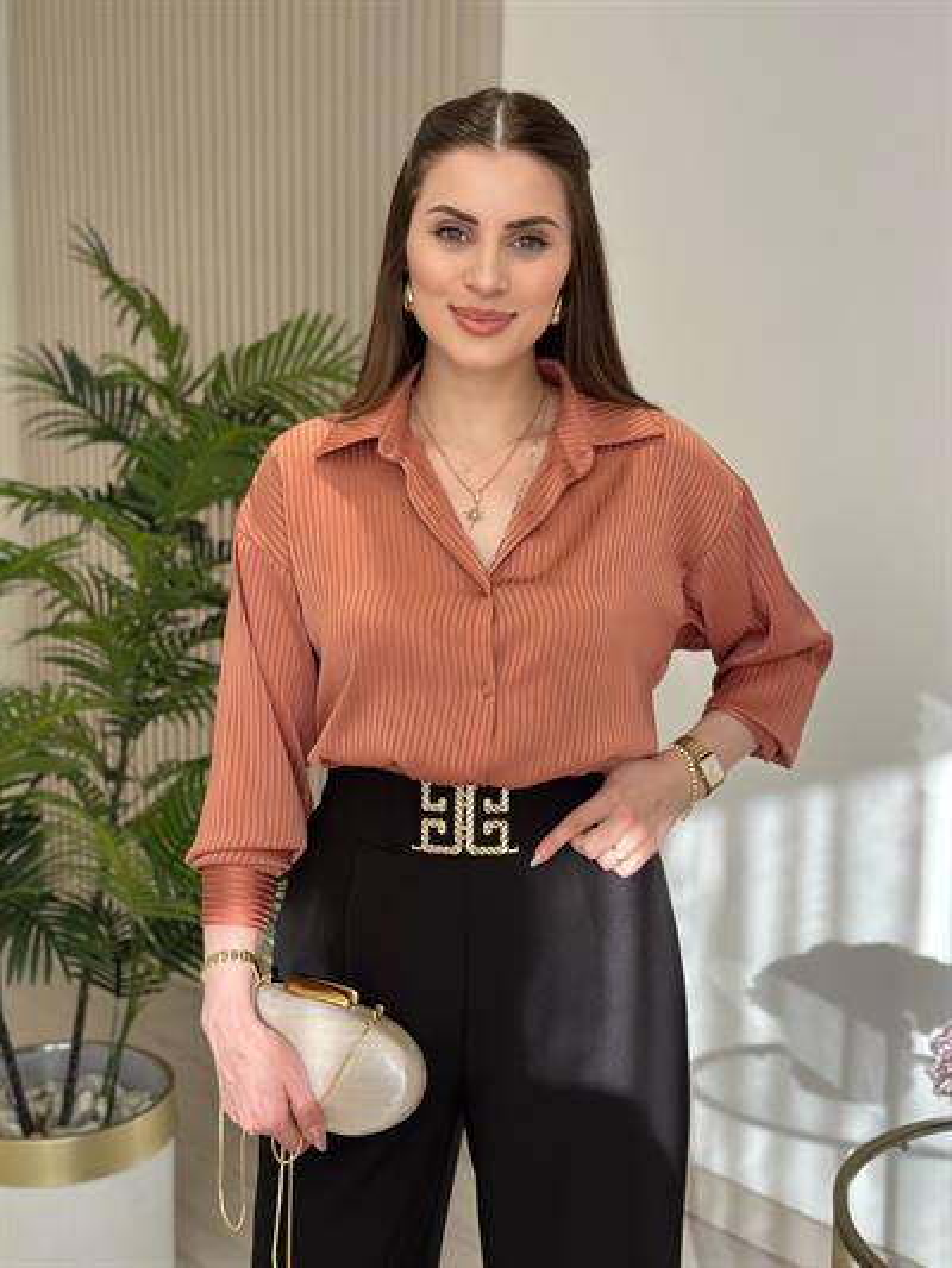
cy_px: 634
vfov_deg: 39.6
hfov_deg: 30.3
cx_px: 476
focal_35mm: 48
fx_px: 1759
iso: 80
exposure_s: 1/409
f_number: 1.78
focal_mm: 6.86
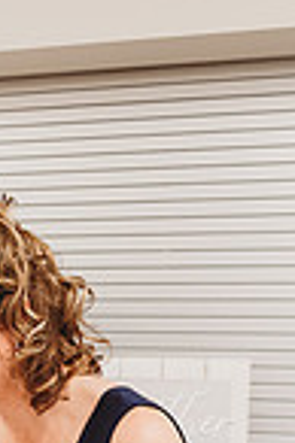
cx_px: -43
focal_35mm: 74
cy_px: 419
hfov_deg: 17.6
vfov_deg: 26.2
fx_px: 912
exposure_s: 1/200
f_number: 4
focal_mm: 24
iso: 4000
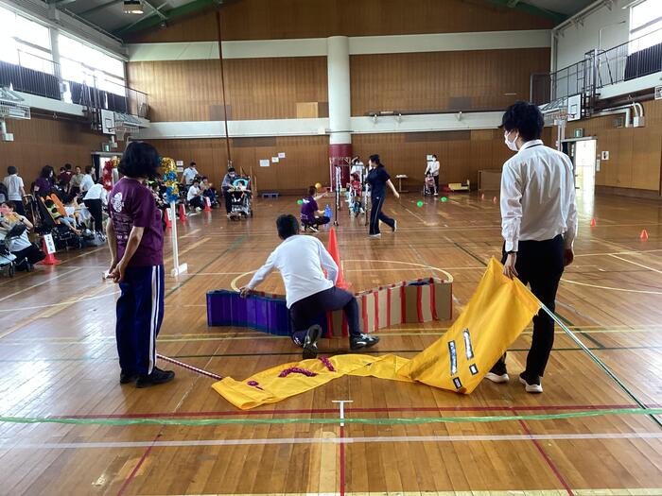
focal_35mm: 31
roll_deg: +2.0
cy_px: 248
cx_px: 331
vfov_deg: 45.4
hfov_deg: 58.4
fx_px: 593
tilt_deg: -10.1
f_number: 2.4
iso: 80
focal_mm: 3.3
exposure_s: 1/60
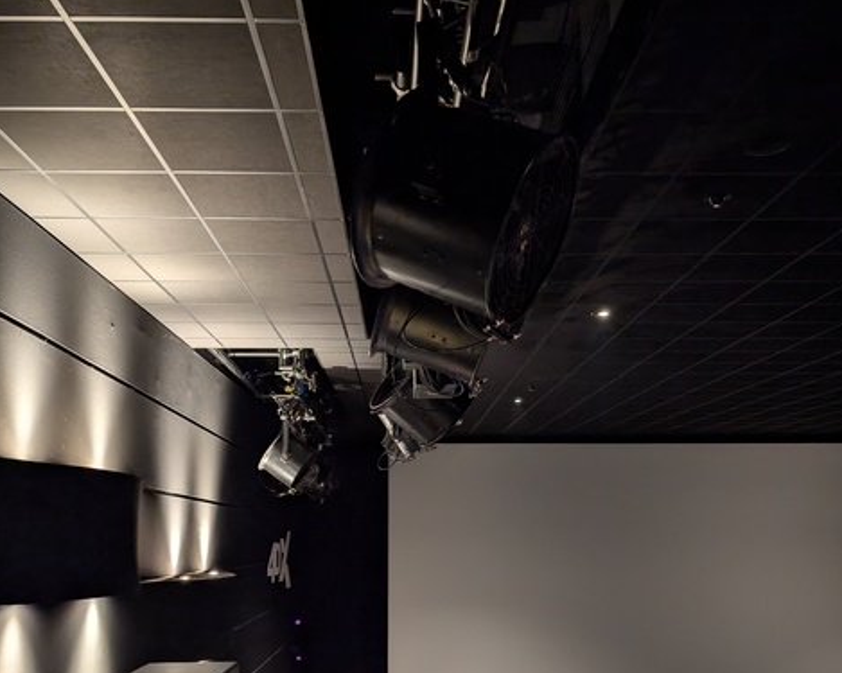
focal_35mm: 32
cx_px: 425
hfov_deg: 55.7
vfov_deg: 45.1
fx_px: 797
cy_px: 452
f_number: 1.68
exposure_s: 1/10.7
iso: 1450
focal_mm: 6.9
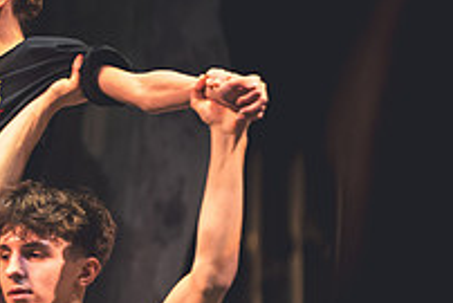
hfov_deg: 4.2
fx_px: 6157
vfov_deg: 2.8
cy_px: 230
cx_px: -177
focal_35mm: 489
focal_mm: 170
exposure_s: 1/250
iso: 2800
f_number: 2.8
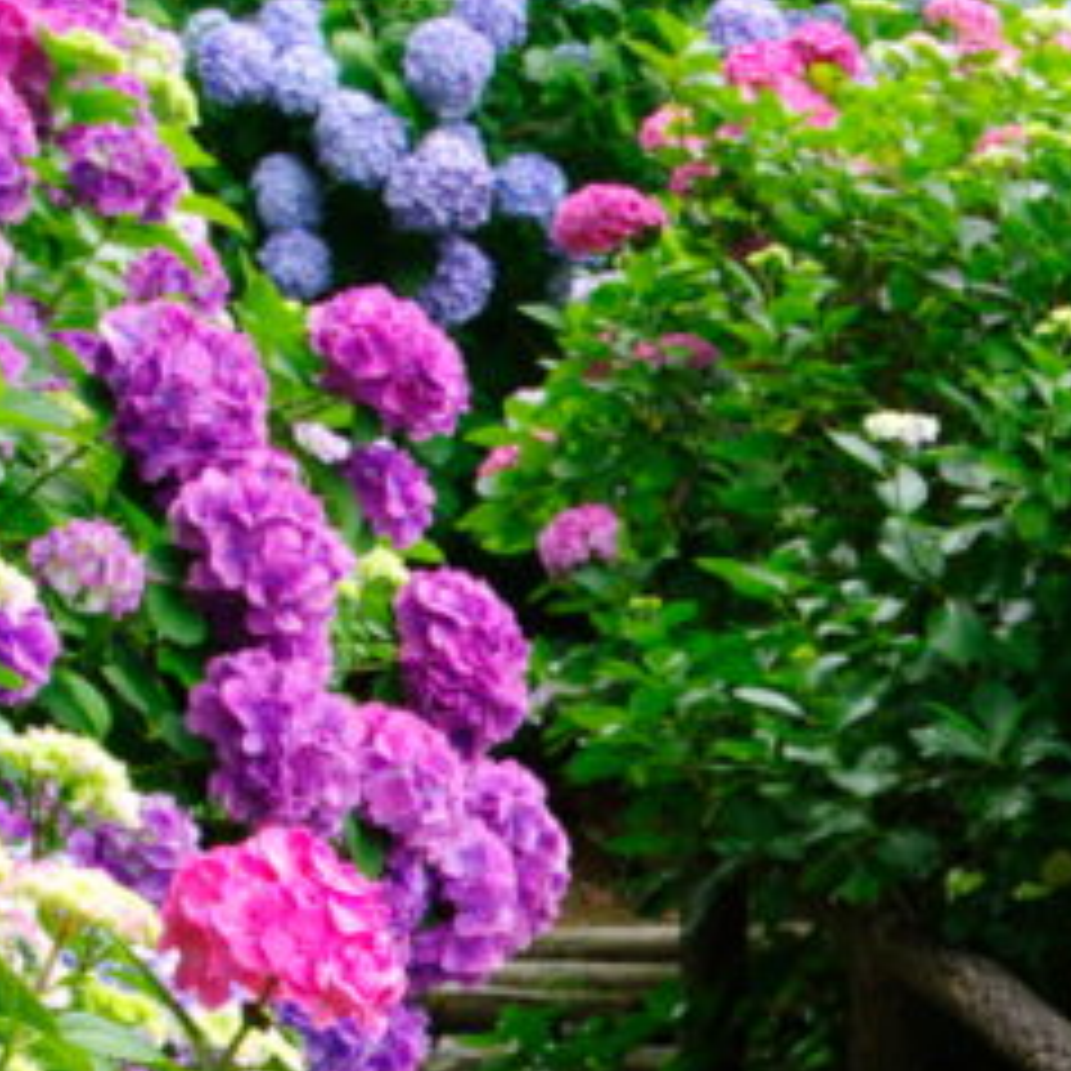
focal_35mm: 170
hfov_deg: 10.2
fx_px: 5945
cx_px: 1238
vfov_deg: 10.2
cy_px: 963
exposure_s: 1/4
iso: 100
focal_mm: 31
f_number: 11
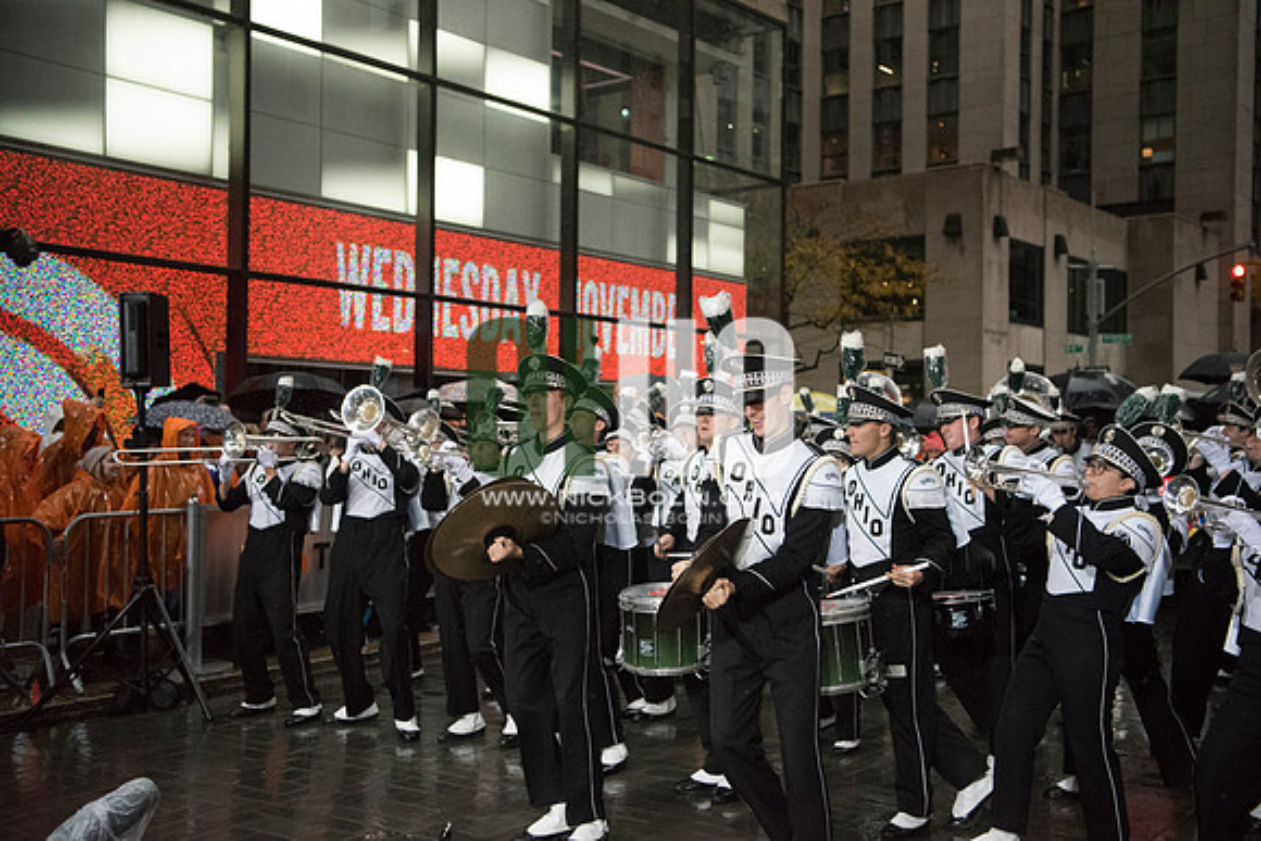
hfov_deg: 48.4
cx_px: 630
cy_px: 420
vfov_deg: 33.4
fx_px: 1401
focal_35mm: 40
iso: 10000
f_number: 2.8
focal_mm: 40
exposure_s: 1/4000
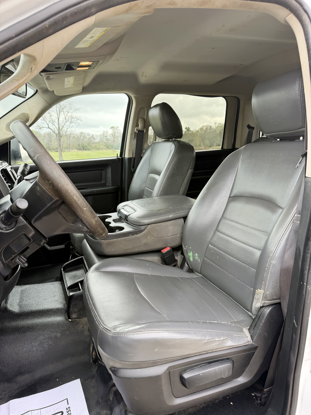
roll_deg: +2.5
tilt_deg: -12.0
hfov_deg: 56.8
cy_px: 208
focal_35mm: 24
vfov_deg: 71.6
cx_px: 156
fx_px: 287
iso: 80
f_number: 1.78
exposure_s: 1/176
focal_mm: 6.76
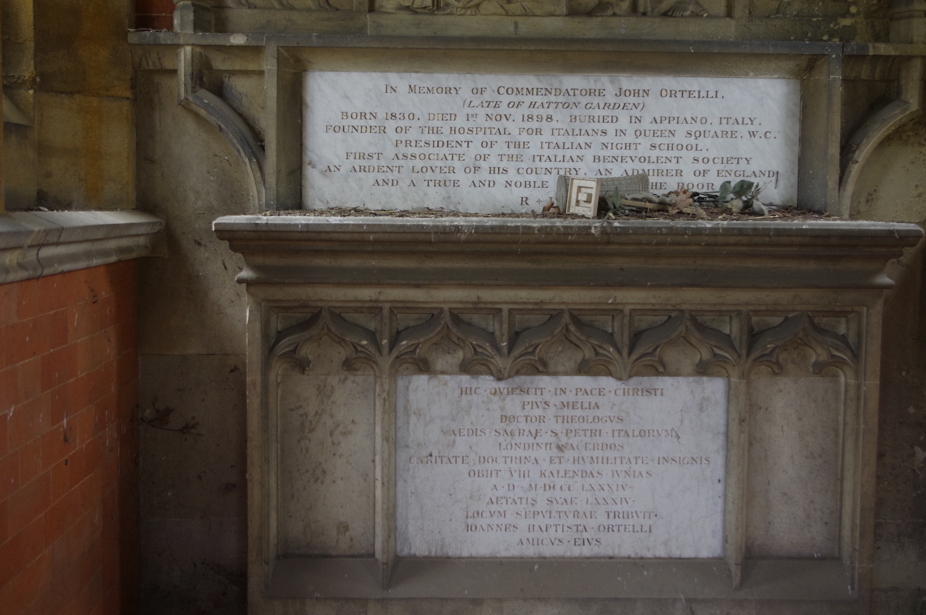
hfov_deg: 40.4
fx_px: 1259
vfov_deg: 27.5
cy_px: 308
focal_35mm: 49
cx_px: 463
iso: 800
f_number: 4
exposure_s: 1/60
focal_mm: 32.5
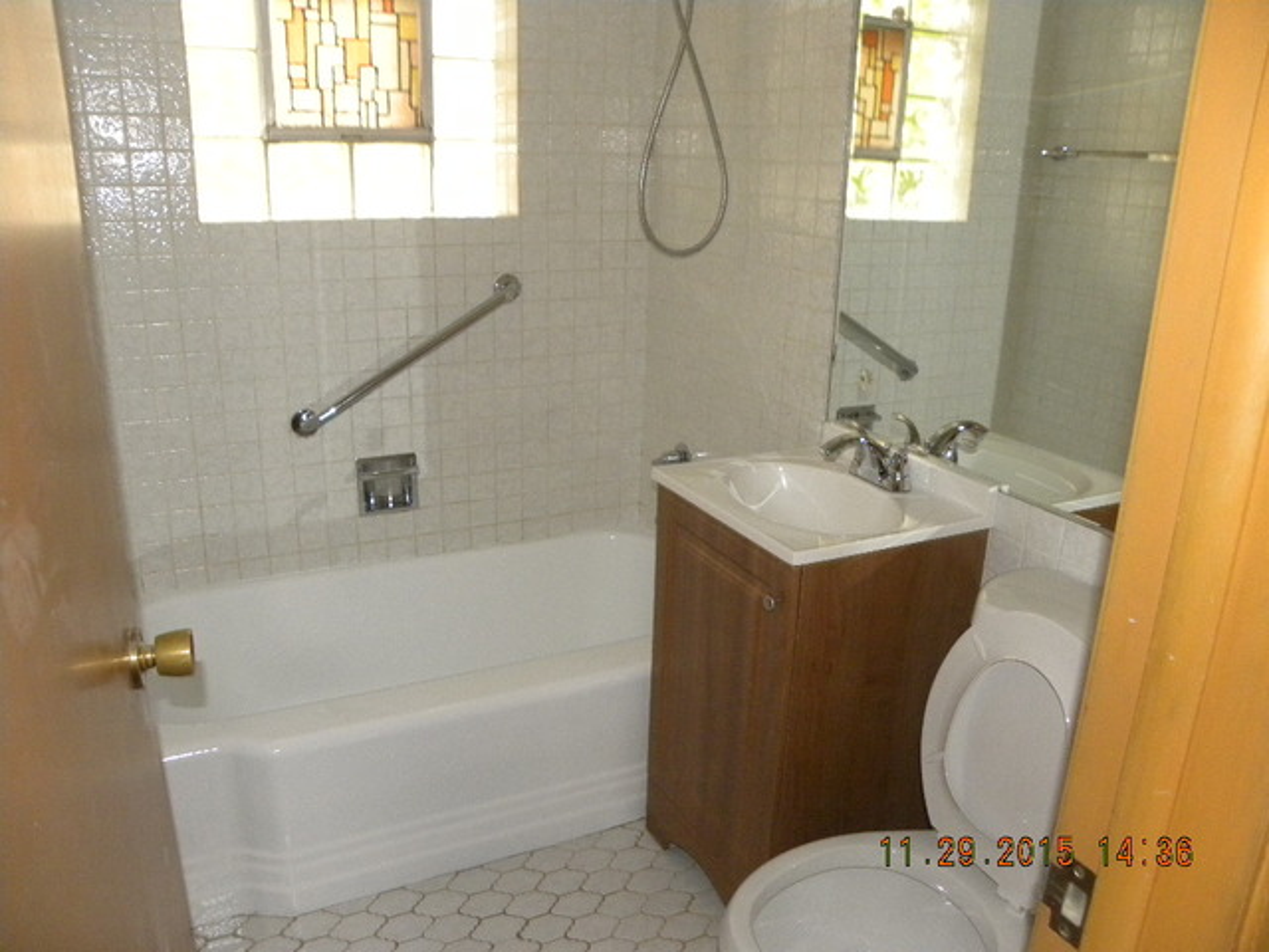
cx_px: 634
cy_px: 476
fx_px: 953
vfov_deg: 53.1
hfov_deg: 67.3
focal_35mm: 26
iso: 400
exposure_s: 1/30
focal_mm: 4.6
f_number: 2.8
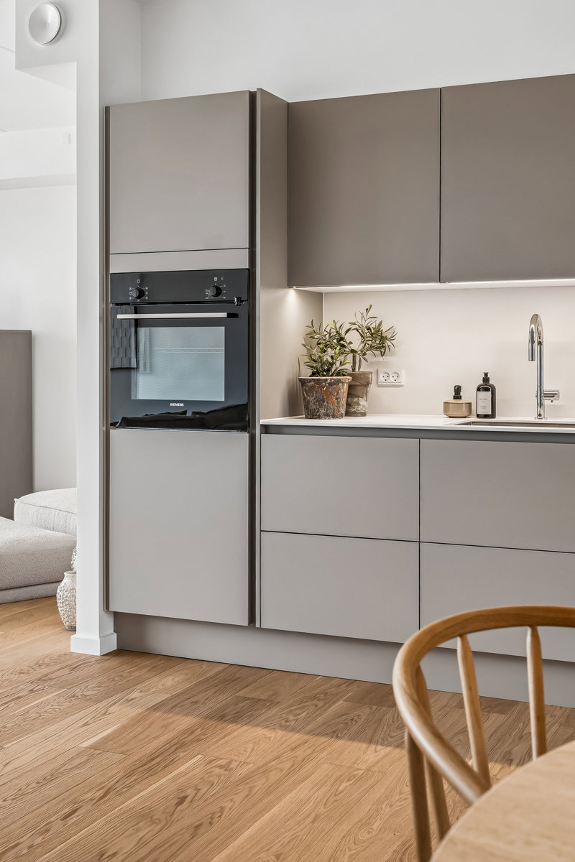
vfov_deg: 44.5
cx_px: 288
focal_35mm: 44
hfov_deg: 30.5
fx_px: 1054
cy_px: 431
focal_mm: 29.5
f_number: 5.6
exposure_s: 1/6
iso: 160
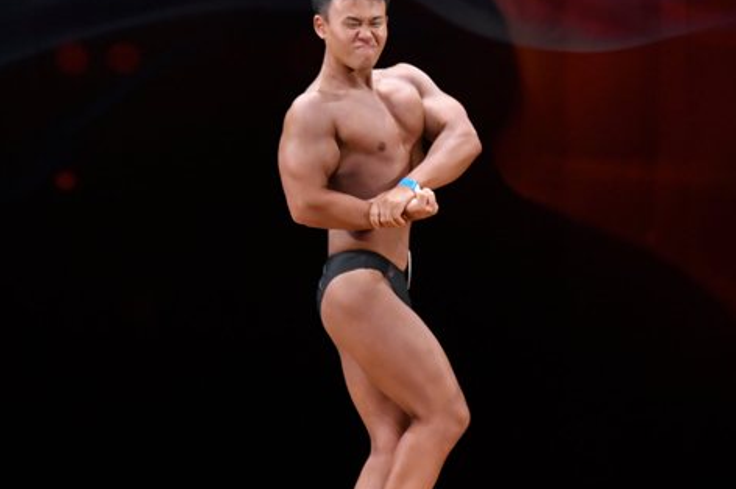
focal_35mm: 394
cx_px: 402
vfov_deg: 3.5
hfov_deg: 5.2
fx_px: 8049
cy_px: 305
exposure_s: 1/400
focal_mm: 160
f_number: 5.6
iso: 3200
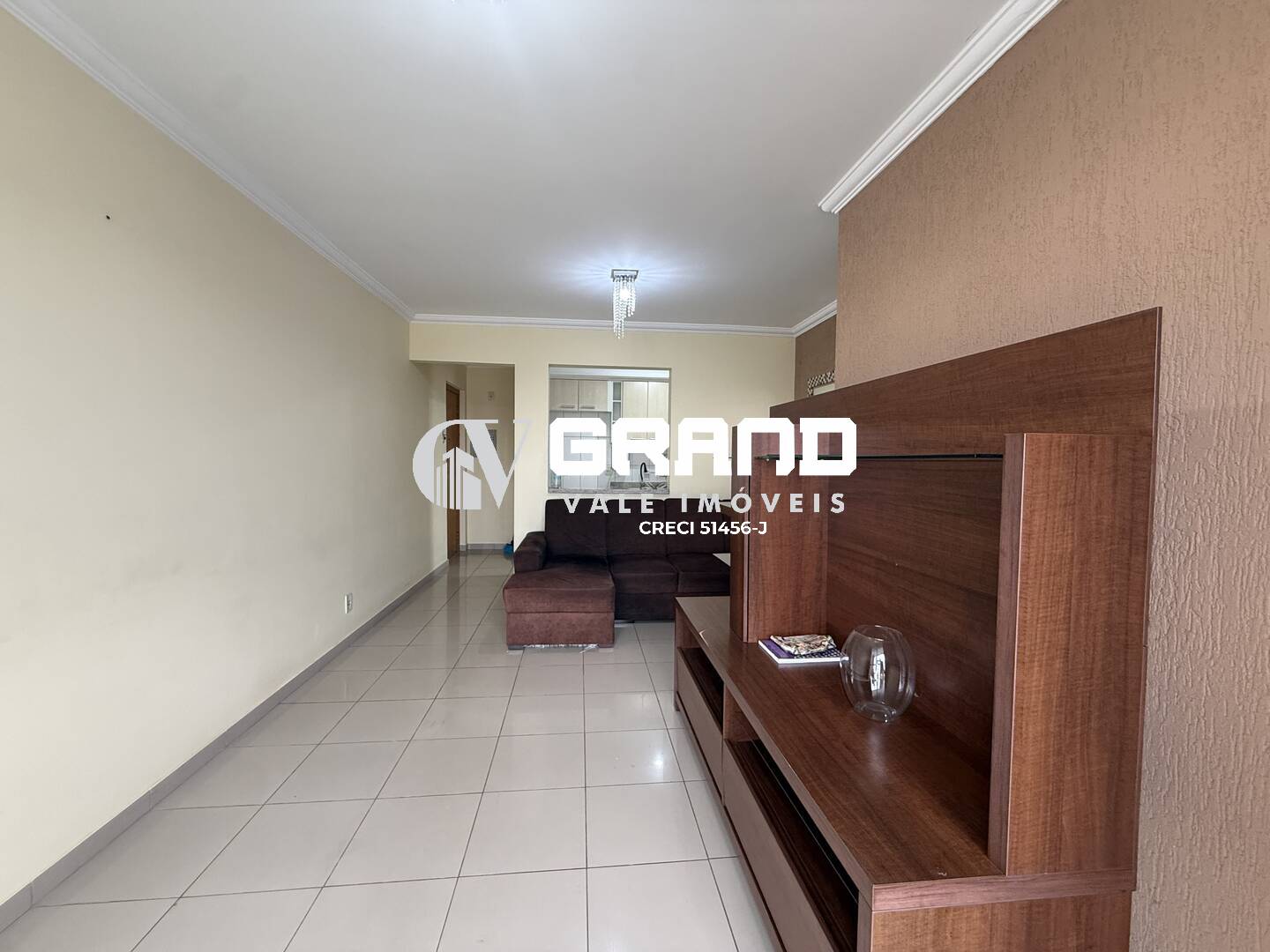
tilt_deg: -1.5
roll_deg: -0.7
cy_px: 476
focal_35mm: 14
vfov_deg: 85.7
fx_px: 514
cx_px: 635
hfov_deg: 102.1
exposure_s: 1/60
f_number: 2.2
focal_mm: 2.22
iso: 200
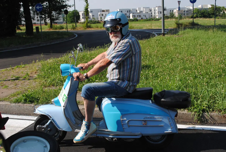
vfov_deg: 32.0
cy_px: 76
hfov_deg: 46.3
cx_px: 113
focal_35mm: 42
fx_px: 264
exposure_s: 1/200
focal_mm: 28
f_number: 7.1
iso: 100
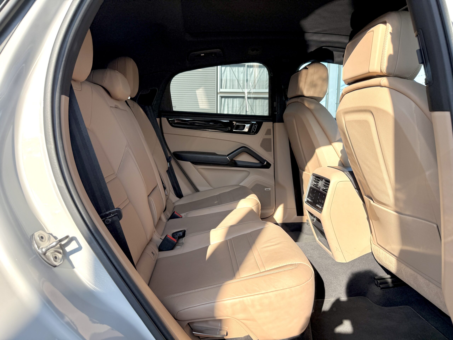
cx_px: 226
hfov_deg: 71.6
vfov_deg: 56.8
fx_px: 314
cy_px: 170
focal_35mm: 24
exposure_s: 1/1091
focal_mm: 6.76
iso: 80
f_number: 1.78
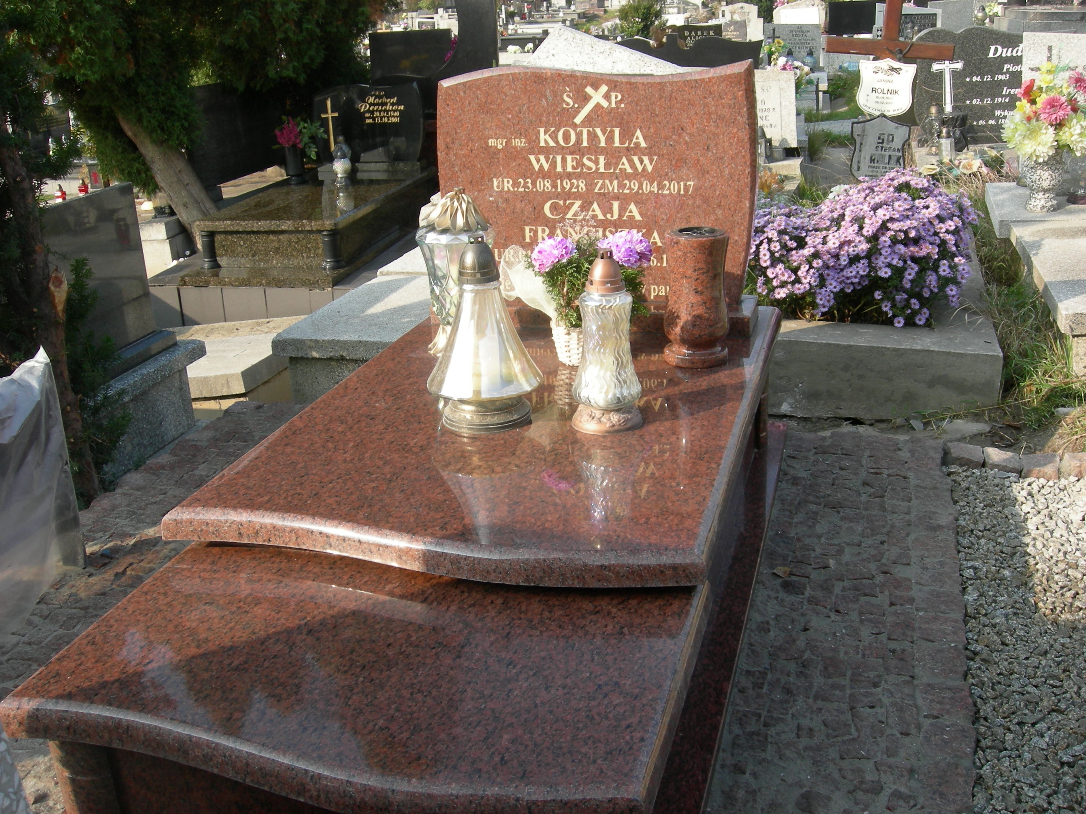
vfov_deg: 39.7
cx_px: 543
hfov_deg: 51.4
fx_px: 1129
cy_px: 407
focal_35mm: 36
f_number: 4.8
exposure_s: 1/155
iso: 64
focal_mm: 7.5
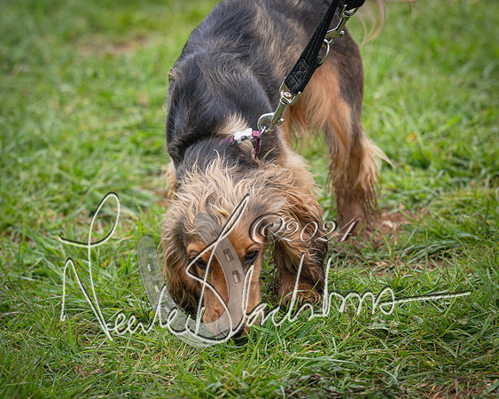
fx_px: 2660
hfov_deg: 10.7
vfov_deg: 8.6
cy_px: 340
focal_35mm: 180
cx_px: 229
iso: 400
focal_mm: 94
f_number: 4
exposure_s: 1/1250
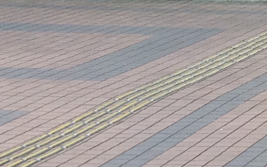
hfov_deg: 8.1
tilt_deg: -3.4
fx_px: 1762
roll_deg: -0.5
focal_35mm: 242
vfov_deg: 5.4
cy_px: -97
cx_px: 617
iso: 50
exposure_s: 1/120
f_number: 2.4
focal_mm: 4.28
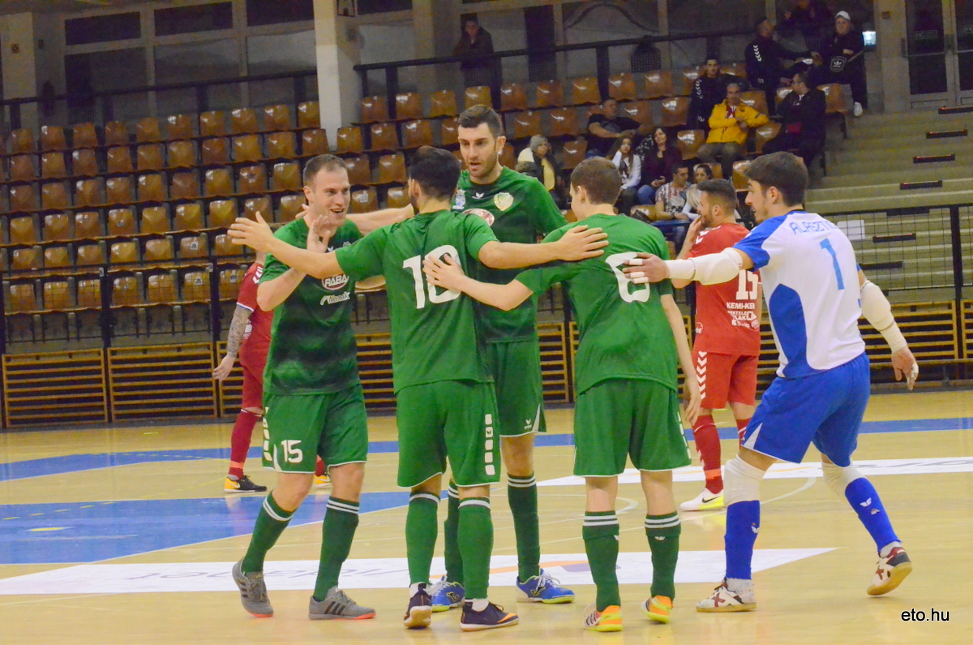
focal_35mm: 117
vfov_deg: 11.7
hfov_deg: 17.5
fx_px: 3156
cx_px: 486
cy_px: 322
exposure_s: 1/400
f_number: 10
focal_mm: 78
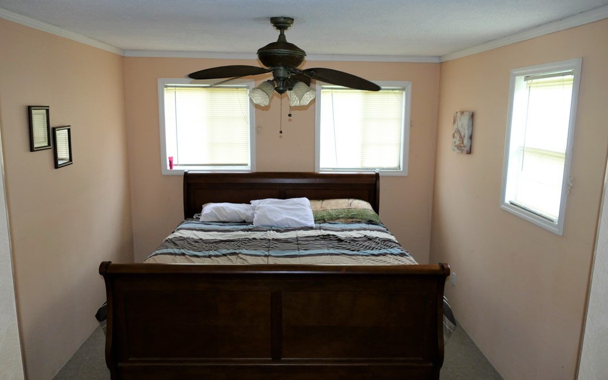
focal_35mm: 26
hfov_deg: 70.4
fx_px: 431
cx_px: 302
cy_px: 191
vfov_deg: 47.6
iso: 250
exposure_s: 1/60
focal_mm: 9.12
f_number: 2.8
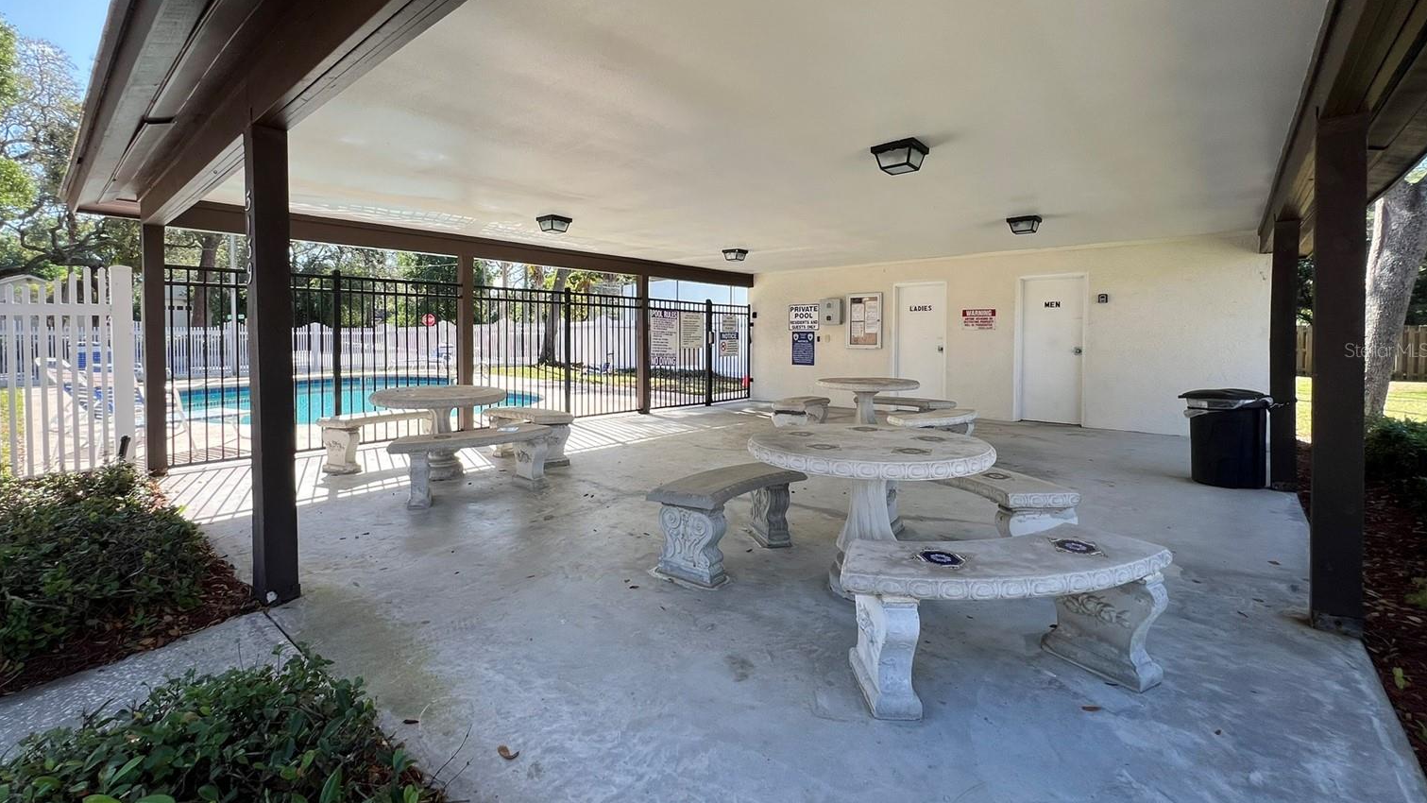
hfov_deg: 102.9
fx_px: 568
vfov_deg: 70.2
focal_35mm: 15
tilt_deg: -1.2
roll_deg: -0.1
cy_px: 350
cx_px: 678
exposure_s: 1/342
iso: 32
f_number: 1.8
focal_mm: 1.57
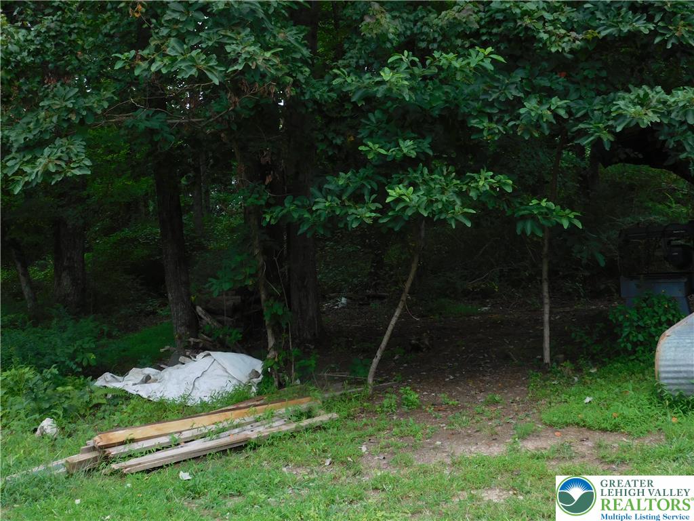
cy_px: 260
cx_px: 347
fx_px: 802
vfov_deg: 36.0
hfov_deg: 46.8
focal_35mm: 40
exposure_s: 1/160
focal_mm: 7.1
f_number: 3.6
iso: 125
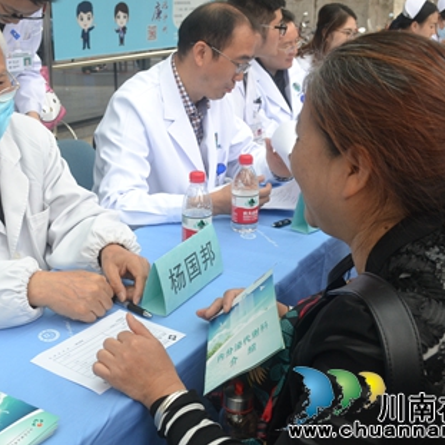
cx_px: 183
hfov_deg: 40.8
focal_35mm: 41
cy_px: 224
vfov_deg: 40.9
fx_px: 596
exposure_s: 1/200
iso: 800
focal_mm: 20
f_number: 7.1
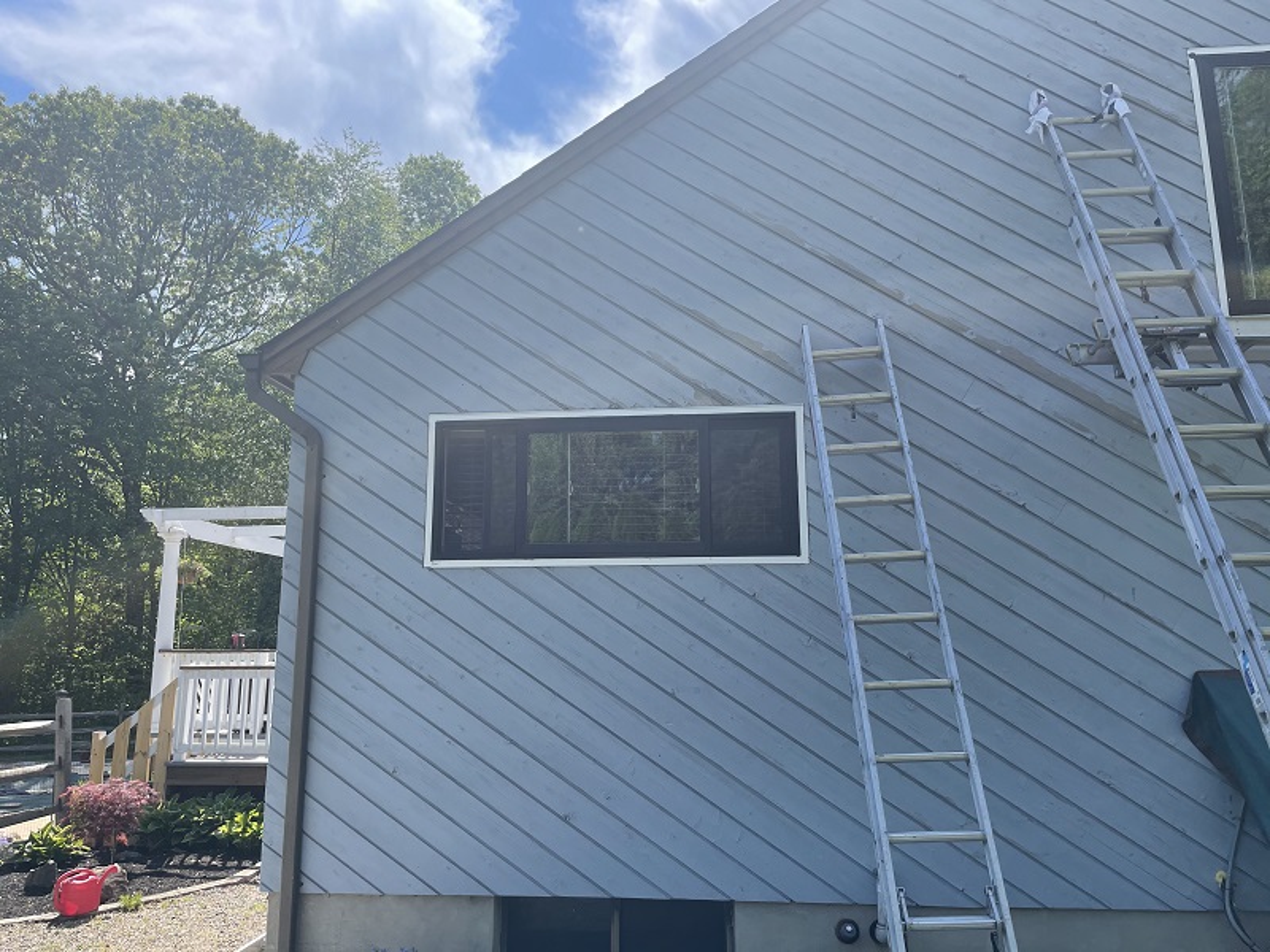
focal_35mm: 26
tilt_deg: +10.0
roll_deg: -1.1
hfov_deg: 67.3
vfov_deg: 53.1
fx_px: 954
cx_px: 635
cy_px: 476
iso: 32
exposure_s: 1/1949
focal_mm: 4.2
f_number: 1.6
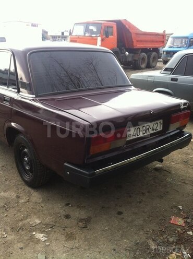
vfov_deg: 52.7
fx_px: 261
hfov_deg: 40.6
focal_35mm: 35
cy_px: 130
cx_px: 96
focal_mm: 3.85
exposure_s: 1/230
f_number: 2.8
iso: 80
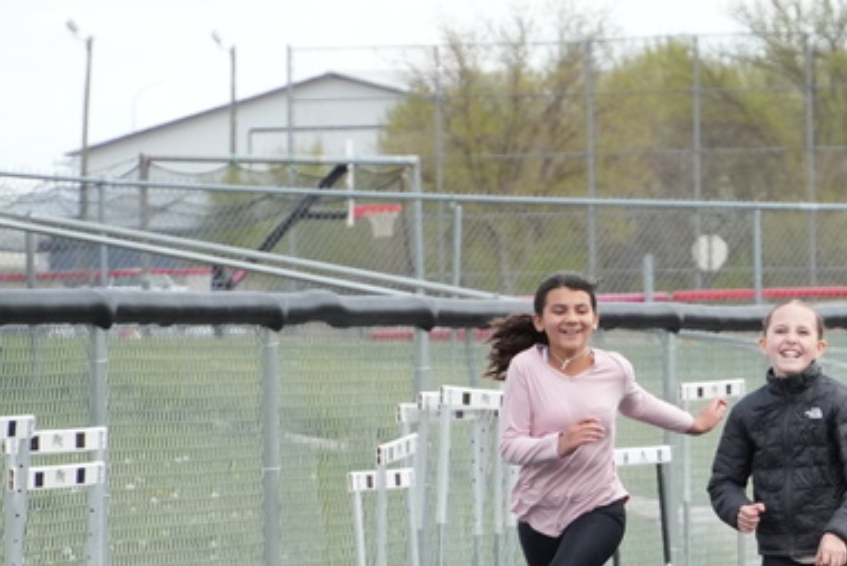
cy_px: 453
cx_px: 963
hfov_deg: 4.6
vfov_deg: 3.1
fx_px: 10576
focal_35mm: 449
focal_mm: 111
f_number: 5.6
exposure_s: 1/2000
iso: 1250
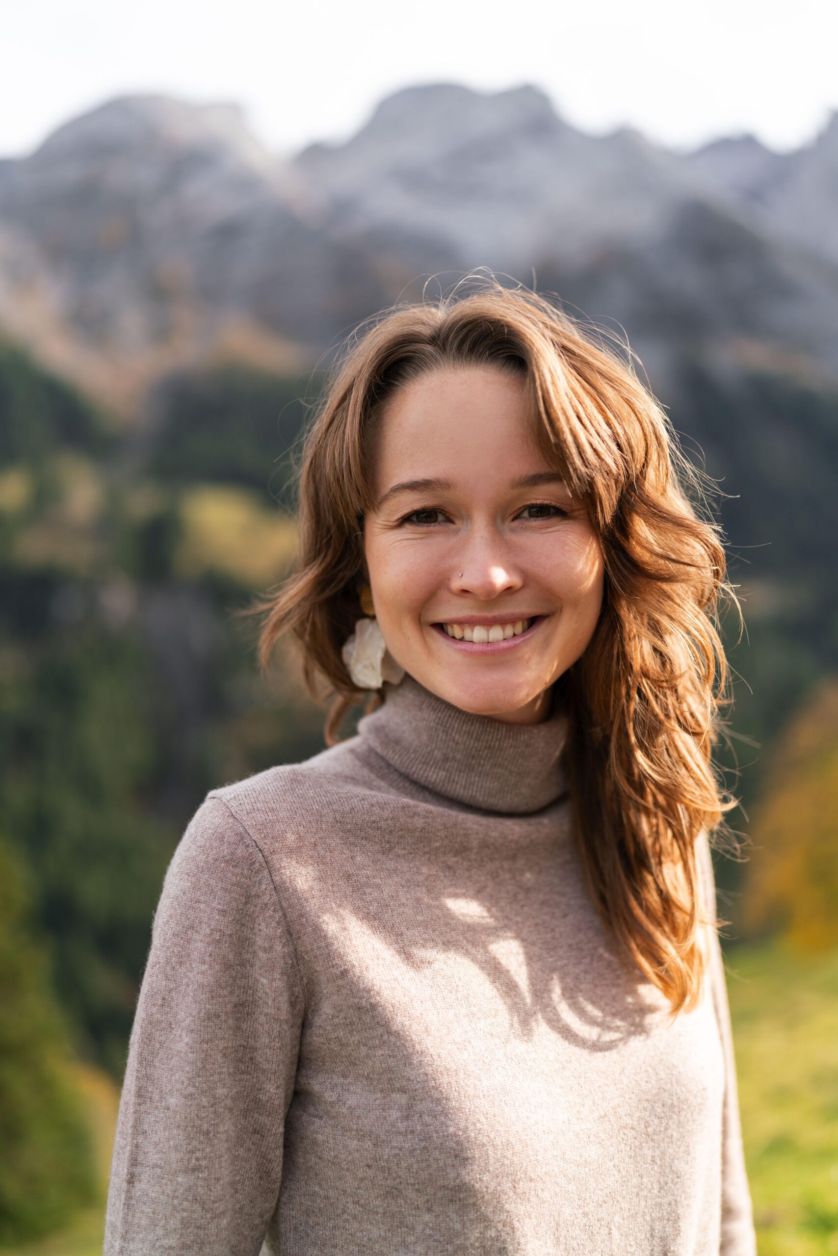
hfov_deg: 37.9
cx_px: 419
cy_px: 628
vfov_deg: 54.4
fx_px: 1221
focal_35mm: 35
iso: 100
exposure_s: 1/2000
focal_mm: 35
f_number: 1.4
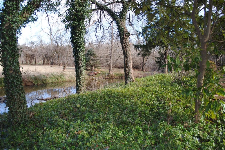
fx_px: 169
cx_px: 112
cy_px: 75
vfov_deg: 48.0
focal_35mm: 27
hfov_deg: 67.4
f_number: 3.5
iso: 100
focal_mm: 18
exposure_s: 1/160
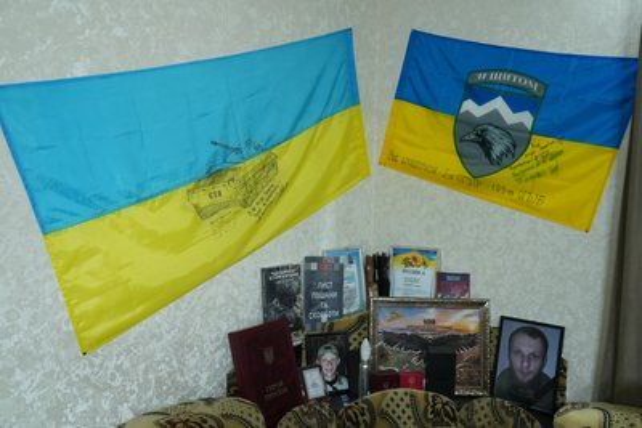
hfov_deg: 63.6
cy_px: 214
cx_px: 321
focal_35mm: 29
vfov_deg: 45.0
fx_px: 517
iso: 5000
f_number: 4.5
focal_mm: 29
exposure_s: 1/100
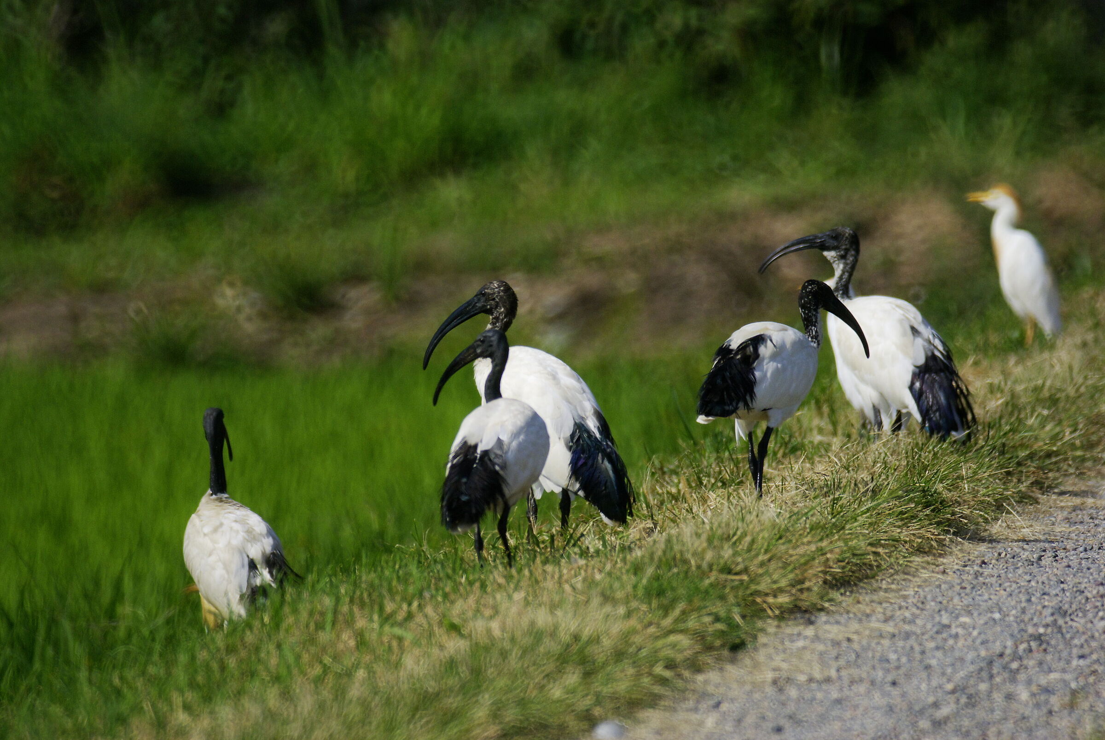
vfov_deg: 1.8
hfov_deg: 2.7
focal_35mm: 750
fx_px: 23050
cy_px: 370
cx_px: 552
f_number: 4
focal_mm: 500
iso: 320
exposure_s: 1/1600
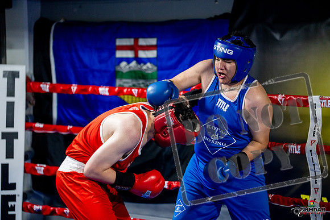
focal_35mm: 111
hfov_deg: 18.4
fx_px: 1018
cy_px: 110
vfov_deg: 12.3
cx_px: 165
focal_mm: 111
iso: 4000
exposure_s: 1/1000
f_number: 2
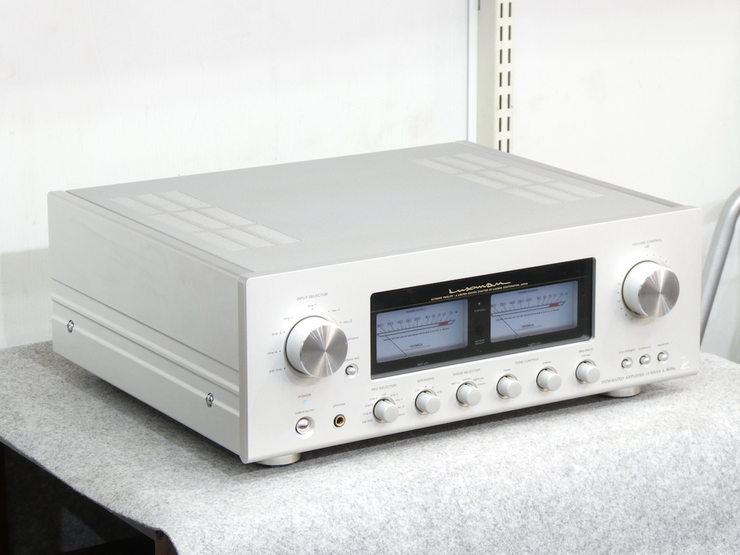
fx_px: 2458
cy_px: 278
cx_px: 370
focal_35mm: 115
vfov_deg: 12.9
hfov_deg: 17.1
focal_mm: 20.6
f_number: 5.1
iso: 200
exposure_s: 1/6
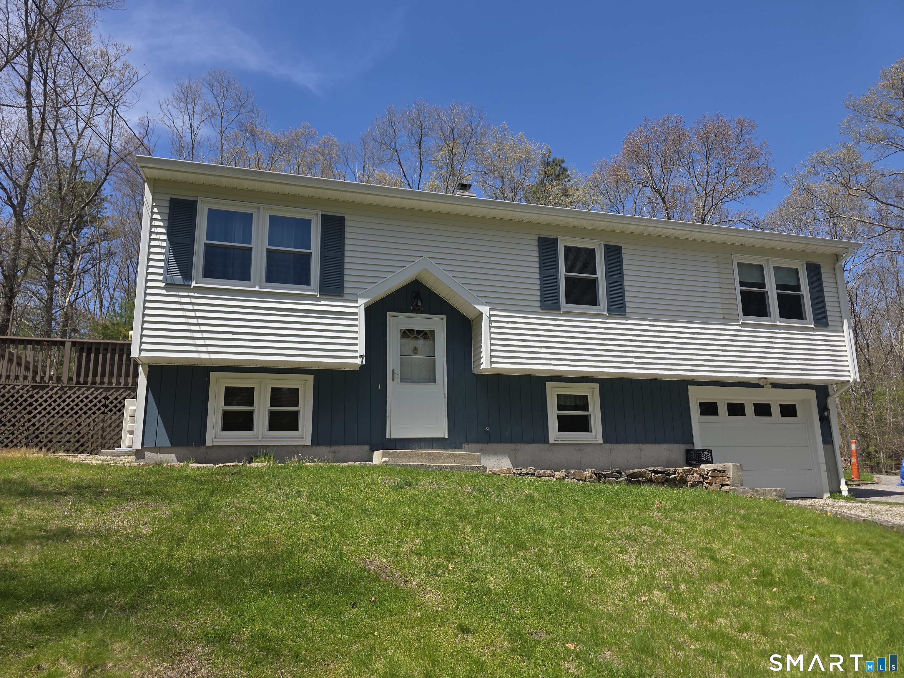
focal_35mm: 23
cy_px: 339
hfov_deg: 73.9
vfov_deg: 58.9
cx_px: 452
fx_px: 601
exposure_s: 1/829
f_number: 1.7
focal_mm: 6.3
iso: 12
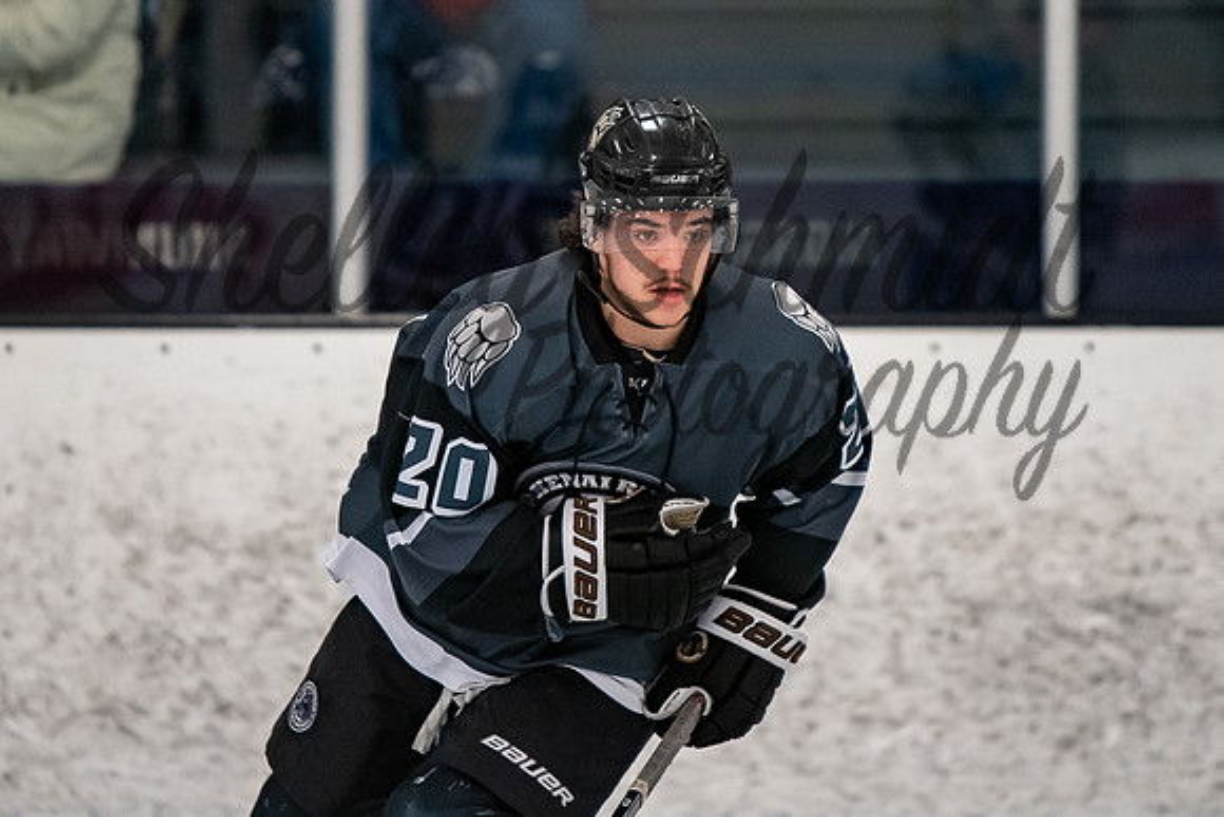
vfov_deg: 3.0
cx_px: 669
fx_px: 15846
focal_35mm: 466
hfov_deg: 4.4
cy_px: 198
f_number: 2.8
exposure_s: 1/800
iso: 2000
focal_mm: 200
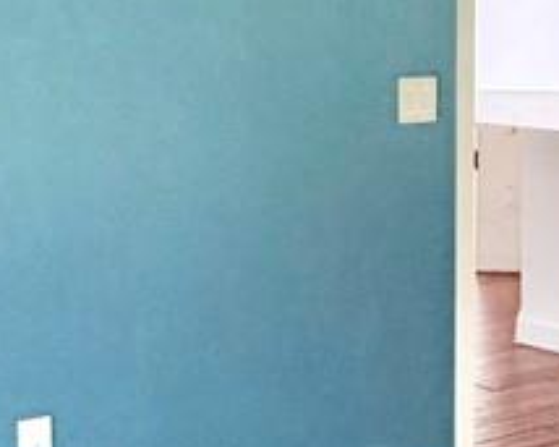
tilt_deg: -3.1
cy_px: 81
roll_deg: +0.3
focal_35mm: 102
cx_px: 554
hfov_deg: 18.4
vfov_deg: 15.0
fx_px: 1687
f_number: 2.2
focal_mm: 2.22
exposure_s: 1/120
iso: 320
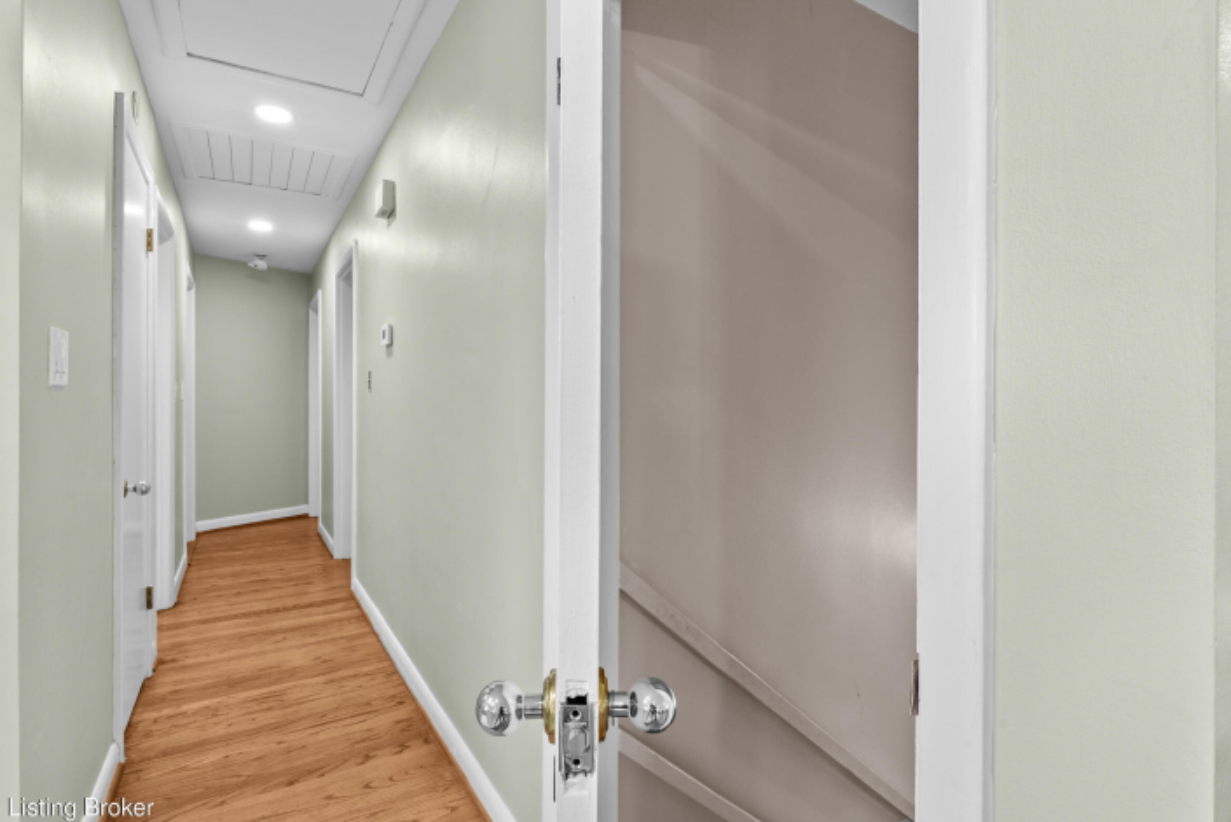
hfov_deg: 93.1
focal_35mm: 17
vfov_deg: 70.5
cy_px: 410
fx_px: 582
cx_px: 581
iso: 400
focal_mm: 16
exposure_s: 1/1.25
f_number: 11
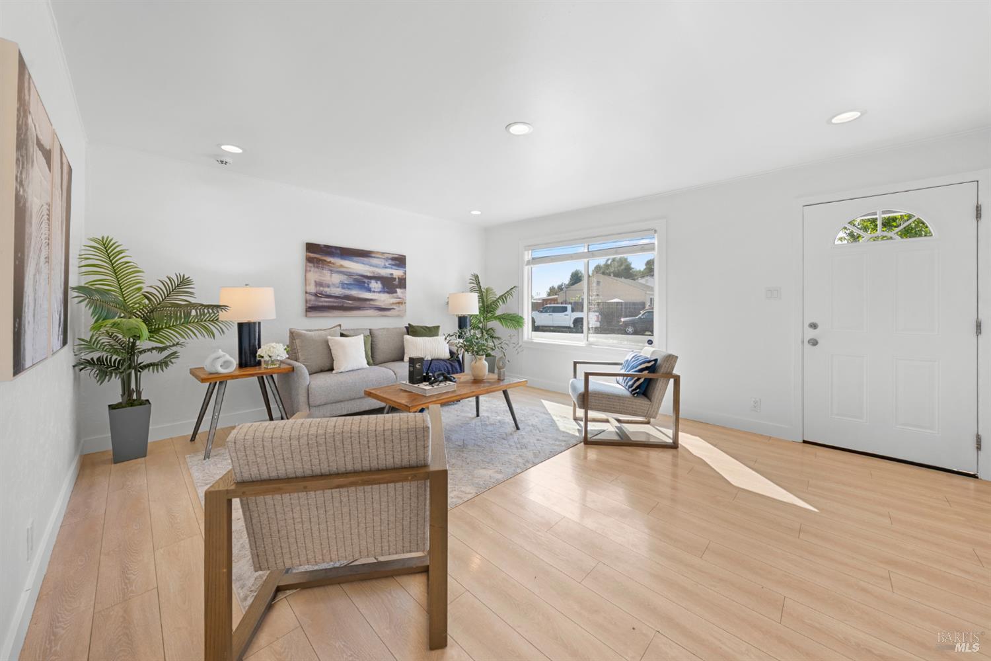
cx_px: 496
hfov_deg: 112.6
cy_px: 330
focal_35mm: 12
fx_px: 330
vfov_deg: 90.0
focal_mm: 12
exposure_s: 1/8
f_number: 8
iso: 125
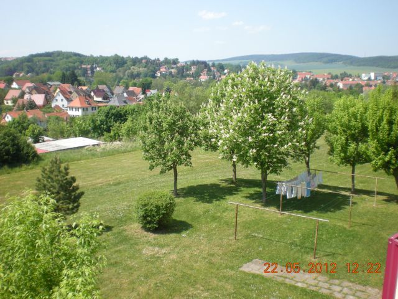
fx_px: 437
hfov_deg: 49.0
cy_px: 150
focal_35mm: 38
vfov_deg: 37.7
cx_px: 199
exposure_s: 1/206
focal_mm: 6.3
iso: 64
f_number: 4.6
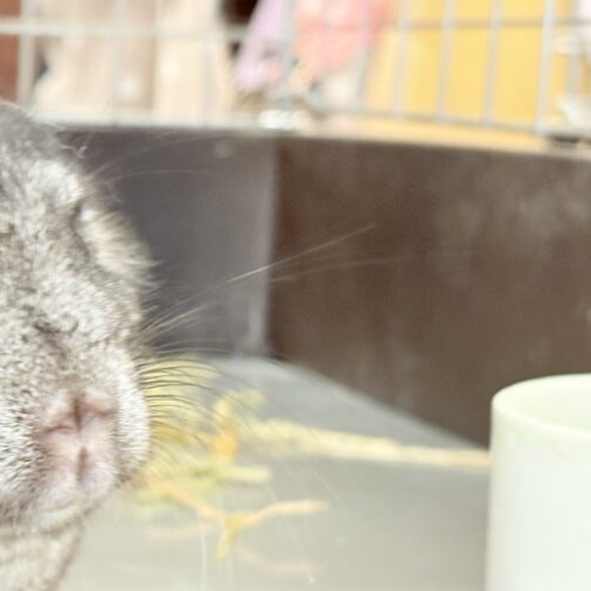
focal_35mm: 109
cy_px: 315
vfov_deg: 16.0
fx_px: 2105
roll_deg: -1.3
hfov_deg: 15.6
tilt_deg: -6.0
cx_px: -27
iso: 160
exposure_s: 1/33
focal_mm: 5.96
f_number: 1.6
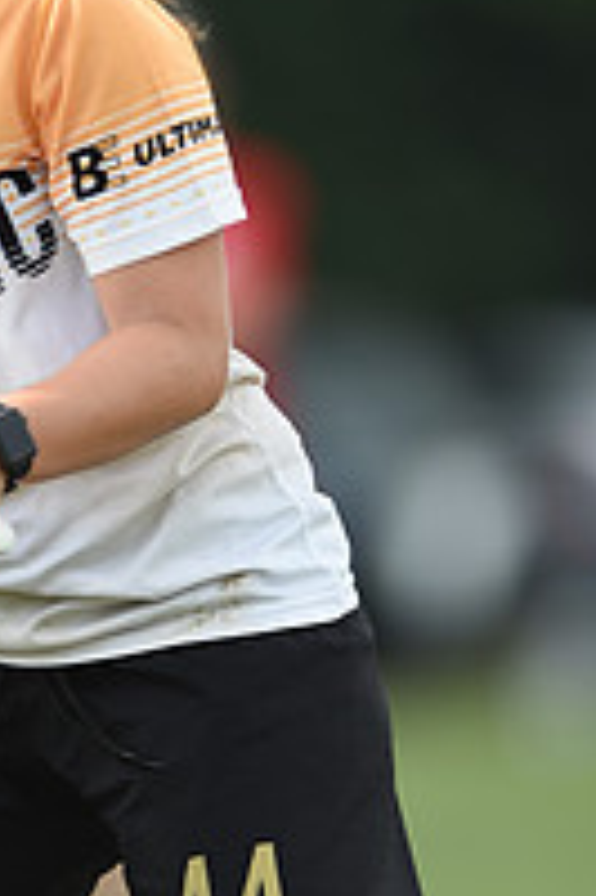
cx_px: -168
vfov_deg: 1.8
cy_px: 193
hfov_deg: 1.2
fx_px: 28805
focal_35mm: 1158
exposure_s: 1/800
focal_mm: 400
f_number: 2.8
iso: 100
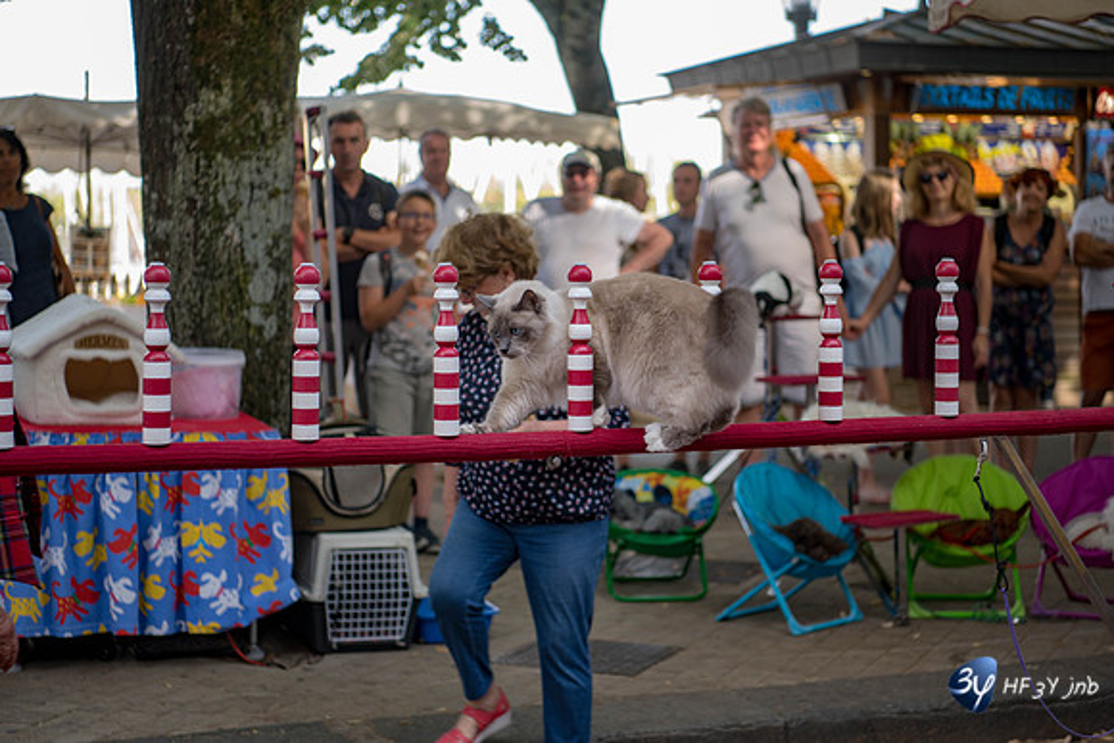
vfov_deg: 19.5
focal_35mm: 70
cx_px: 557
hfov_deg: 28.8
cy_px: 372
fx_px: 2167
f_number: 2.8
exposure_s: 1/80
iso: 90
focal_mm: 70
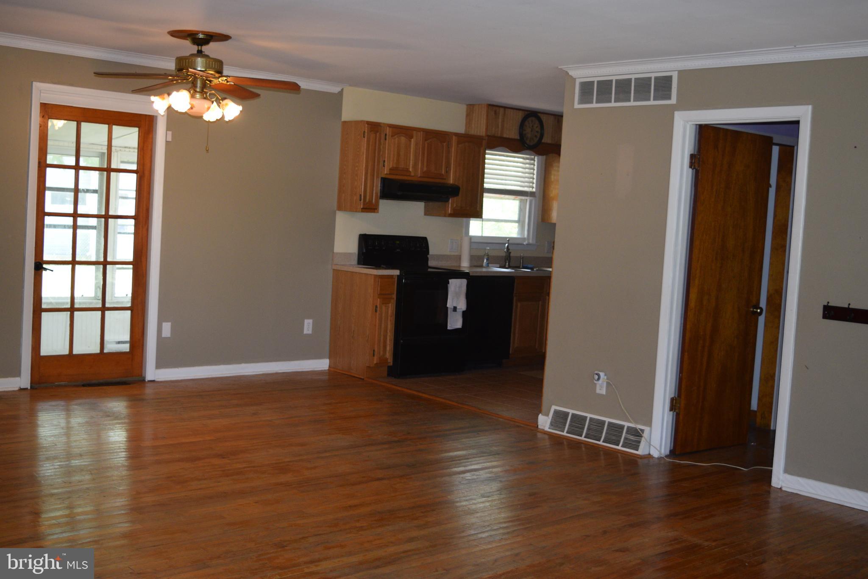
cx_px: 434
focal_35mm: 42
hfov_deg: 46.4
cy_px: 290
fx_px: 1013
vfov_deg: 31.9
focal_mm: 28
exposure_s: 1/80
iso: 800
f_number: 4.5
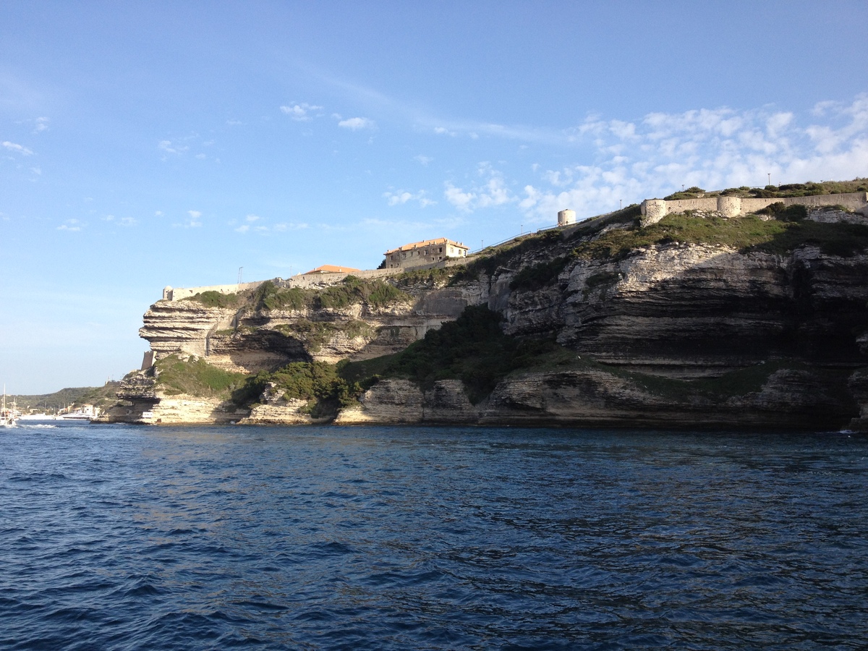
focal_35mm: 35
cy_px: 326
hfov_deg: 52.6
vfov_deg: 40.7
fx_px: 878
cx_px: 434
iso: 64
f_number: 2.4
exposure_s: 1/920
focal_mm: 4.28
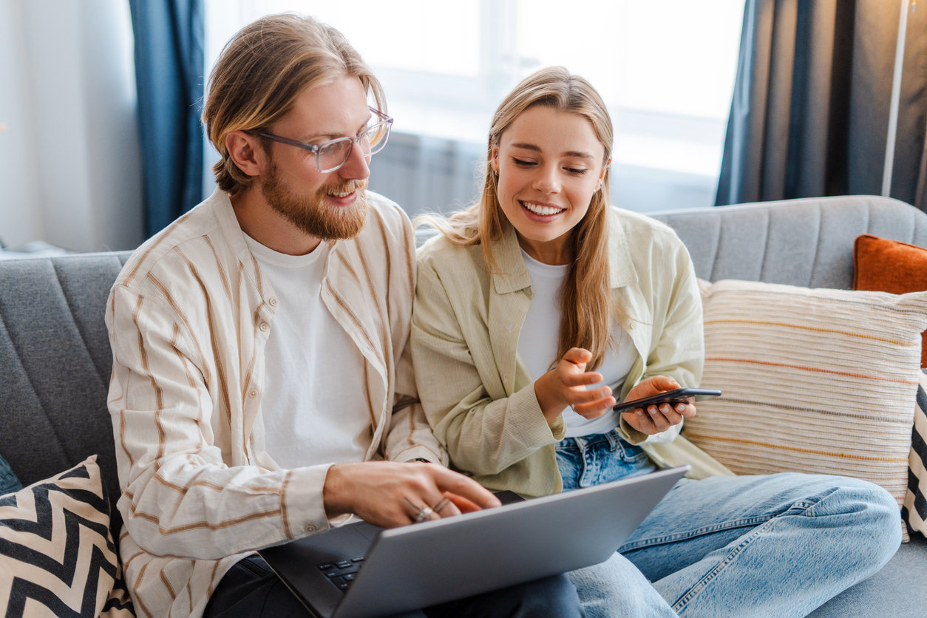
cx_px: 464
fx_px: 1287
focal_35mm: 50
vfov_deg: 27.0
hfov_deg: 39.6
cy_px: 309
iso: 400
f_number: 2
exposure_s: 1/500
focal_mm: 50
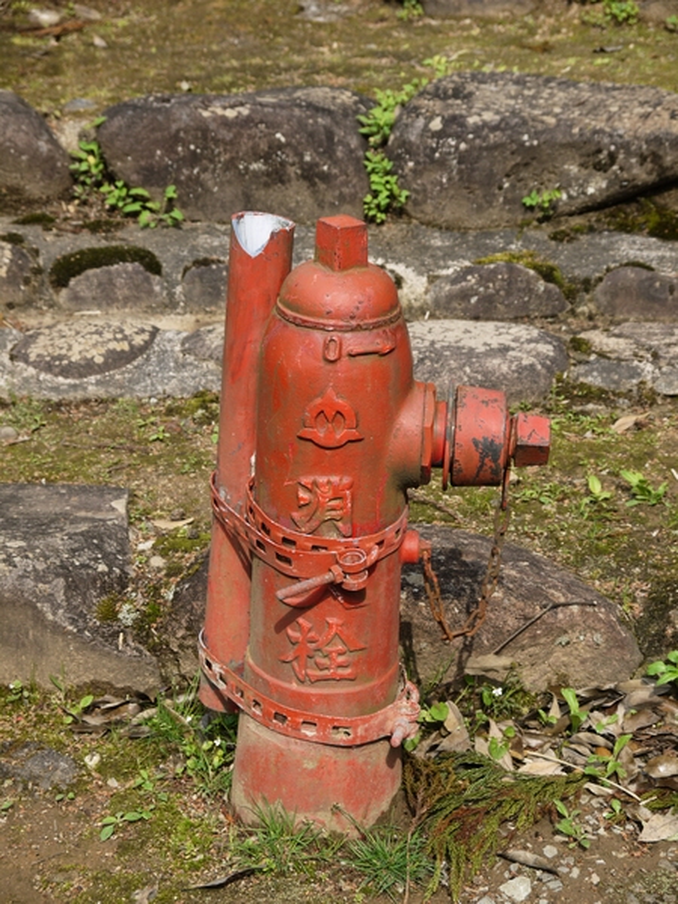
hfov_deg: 18.9
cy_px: 452
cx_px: 339
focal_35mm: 78
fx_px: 2037
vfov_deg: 25.0
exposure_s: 1/200
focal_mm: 39
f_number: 7.1
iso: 100
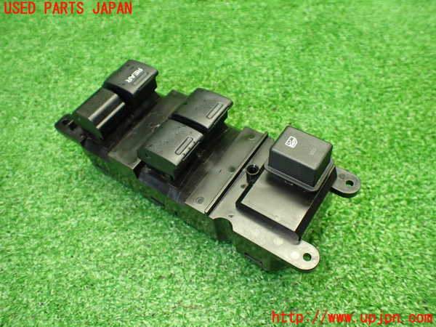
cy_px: 164
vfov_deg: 46.8
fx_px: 378
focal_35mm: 30
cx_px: 218
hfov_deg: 60.0
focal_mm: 5.4
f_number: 2.3
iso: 800
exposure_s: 1/125
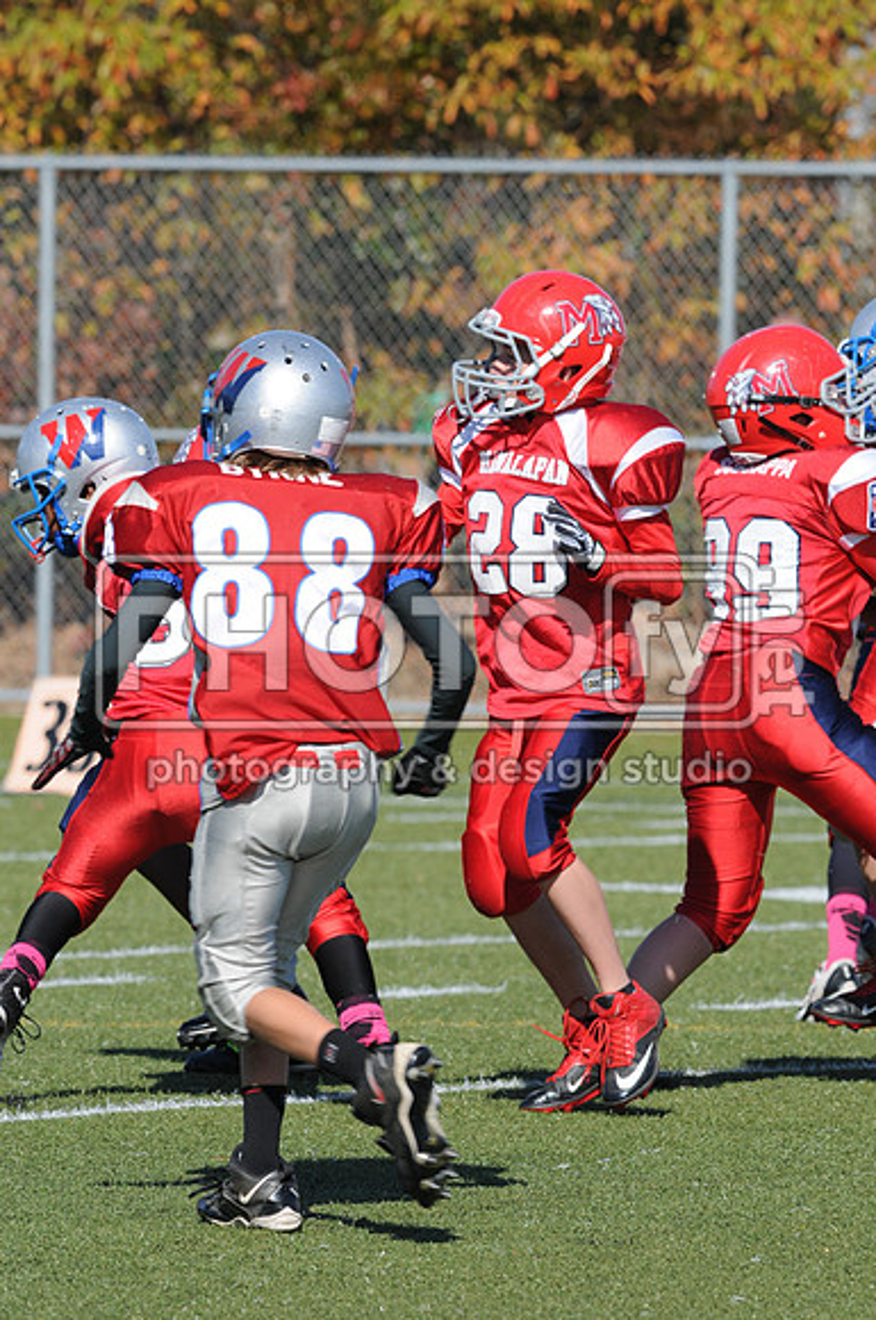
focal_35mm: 450
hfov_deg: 3.0
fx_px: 16473
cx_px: 438
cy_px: 660
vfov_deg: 4.6
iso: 200
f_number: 9
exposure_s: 1/500
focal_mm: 300
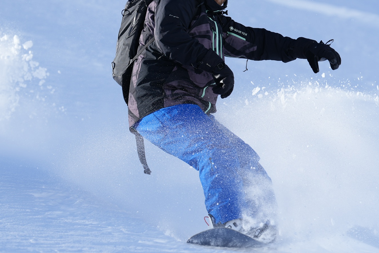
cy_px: 113
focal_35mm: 257
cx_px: 210
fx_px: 2705
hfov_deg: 8.0
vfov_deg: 5.3
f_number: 3.5
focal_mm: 158
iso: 100
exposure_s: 1/1250
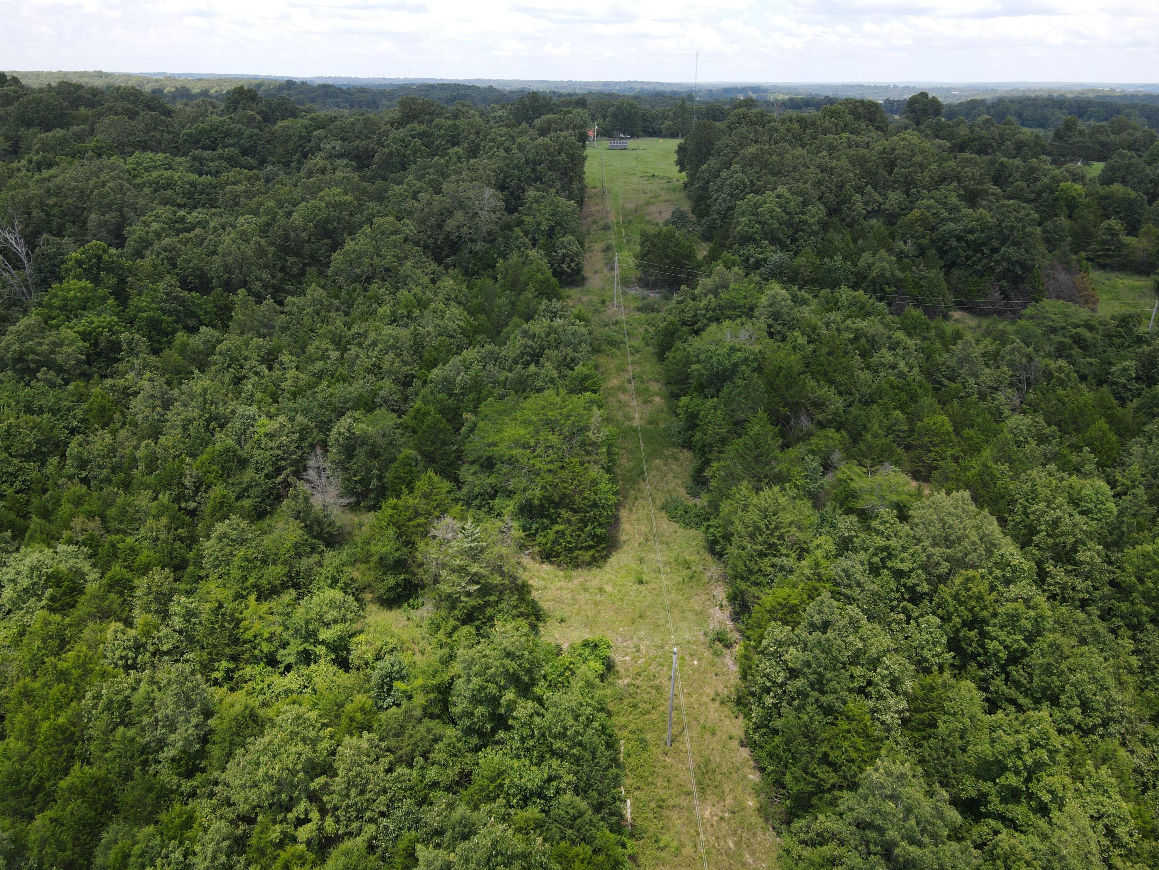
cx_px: 580
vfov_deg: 56.8
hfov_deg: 71.6
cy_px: 435
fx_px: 804
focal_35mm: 24
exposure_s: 1/250
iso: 100
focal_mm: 4.5
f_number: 2.8
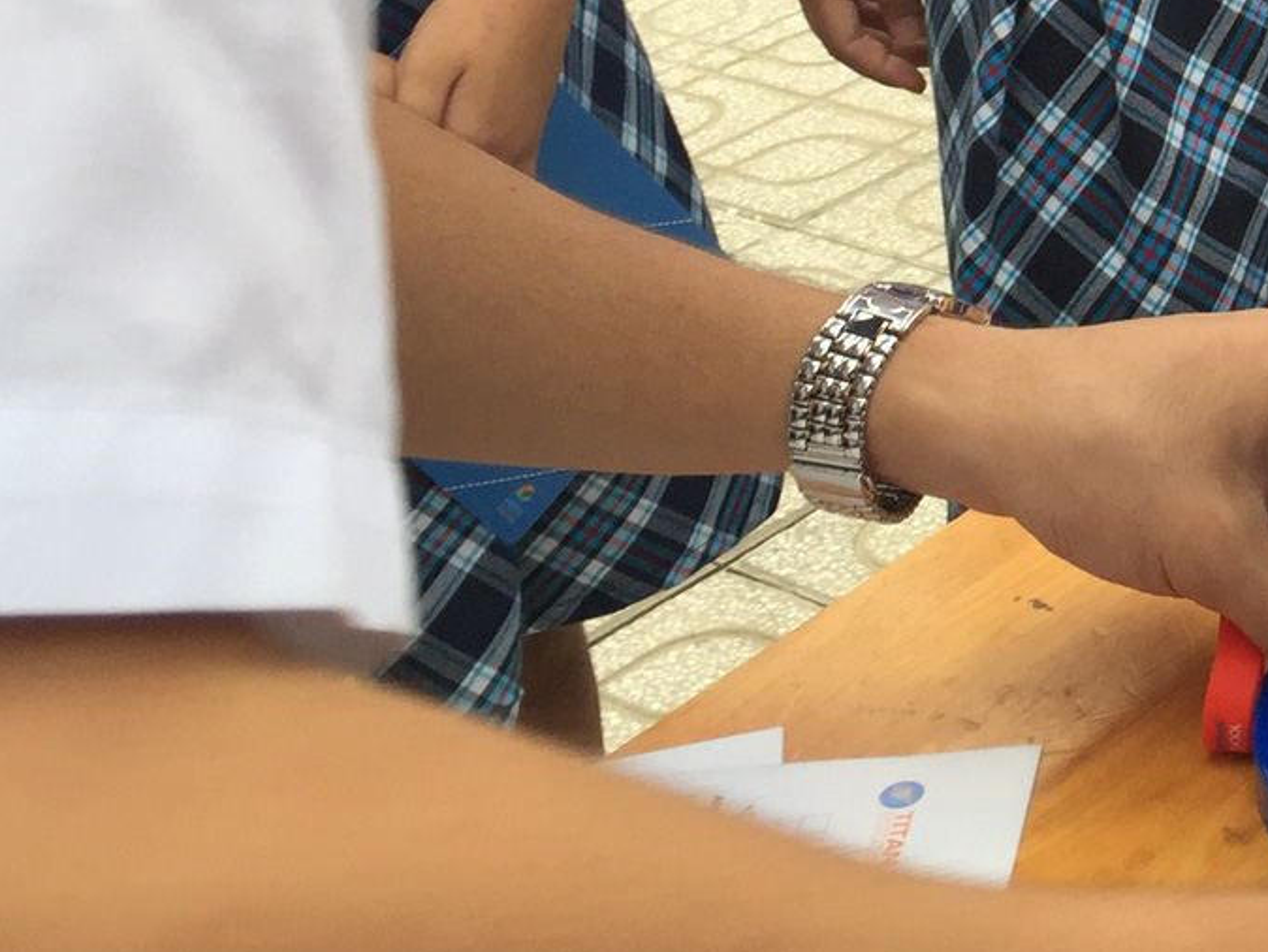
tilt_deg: -16.9
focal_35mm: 86
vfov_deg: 16.5
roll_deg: +0.1
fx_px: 3151
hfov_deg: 20.2
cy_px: -154
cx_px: 1787
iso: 40
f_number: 2.2
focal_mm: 4.15
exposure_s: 1/100
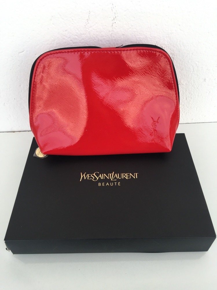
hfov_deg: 48.2
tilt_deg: -47.3
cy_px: 145
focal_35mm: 29
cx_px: 108
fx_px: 242
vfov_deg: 61.7
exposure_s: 1/224
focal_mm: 4.15
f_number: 2.2
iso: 25
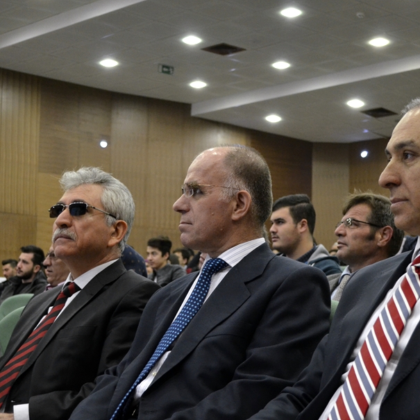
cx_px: 251
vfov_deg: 23.3
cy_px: 250
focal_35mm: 74
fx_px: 1016
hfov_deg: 23.3
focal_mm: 32
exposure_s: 1/25
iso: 1600
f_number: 4.8
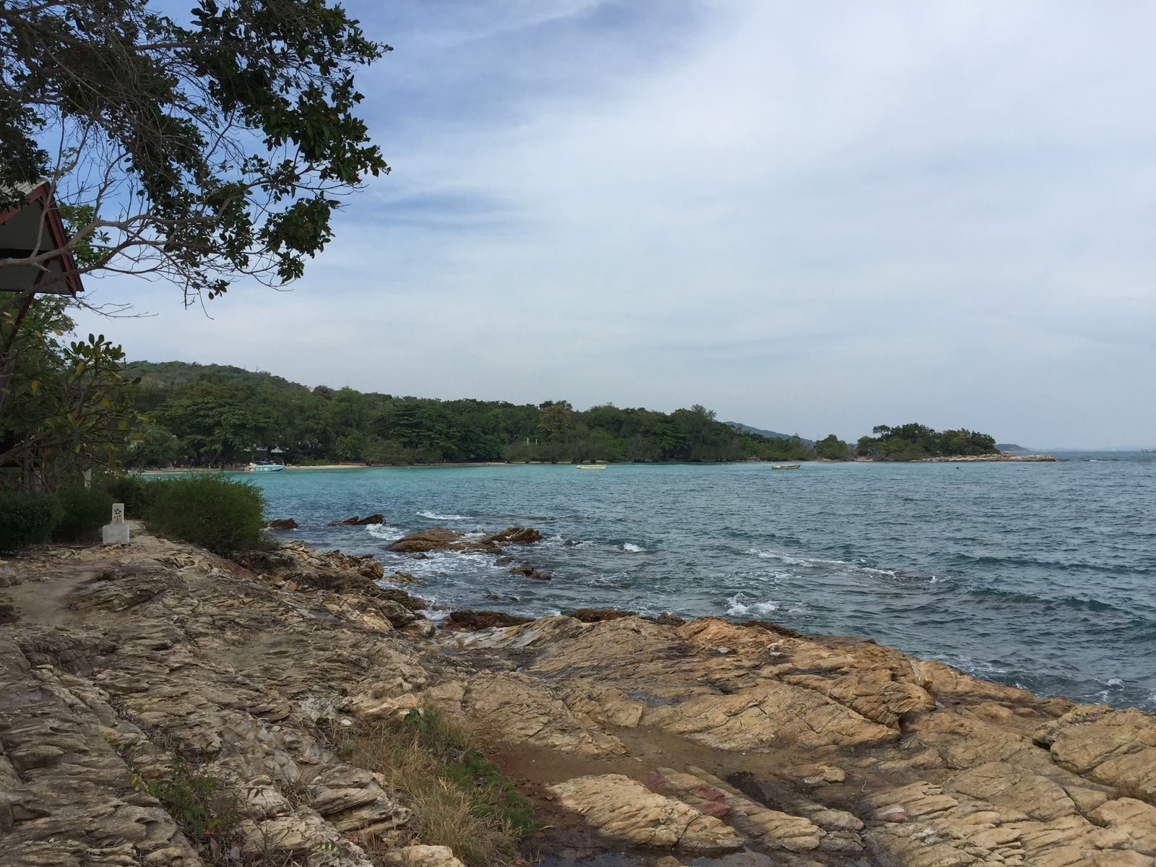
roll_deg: -0.6
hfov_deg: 61.7
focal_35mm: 29
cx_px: 578
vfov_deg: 48.2
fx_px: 968
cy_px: 434
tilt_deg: +1.0
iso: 32
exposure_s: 1/2326
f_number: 2.2
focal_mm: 4.15
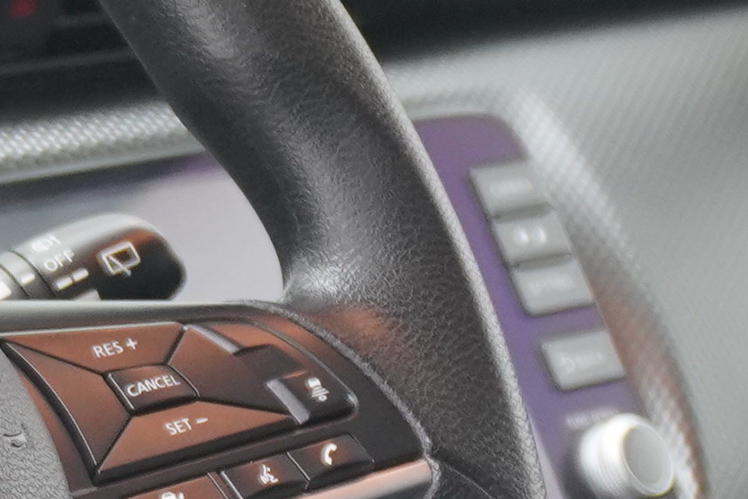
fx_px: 4615
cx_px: -568
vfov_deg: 6.1
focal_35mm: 222
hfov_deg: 8.9
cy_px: 705
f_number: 4.5
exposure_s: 1/60
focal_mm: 25
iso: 1000
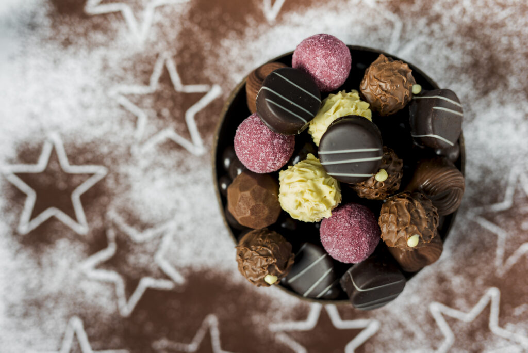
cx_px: 264
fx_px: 734
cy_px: 176
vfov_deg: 27.0
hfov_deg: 39.6
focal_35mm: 50
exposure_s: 1/125
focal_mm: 50
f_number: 2.5
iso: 50
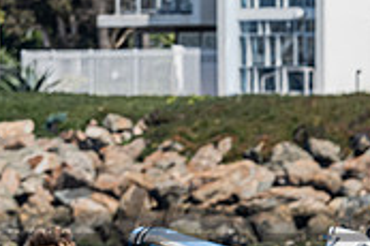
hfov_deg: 2.0
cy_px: 361
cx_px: -236
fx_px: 10329
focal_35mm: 1006
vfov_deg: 1.4
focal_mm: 250
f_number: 8
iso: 320
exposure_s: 1/1000
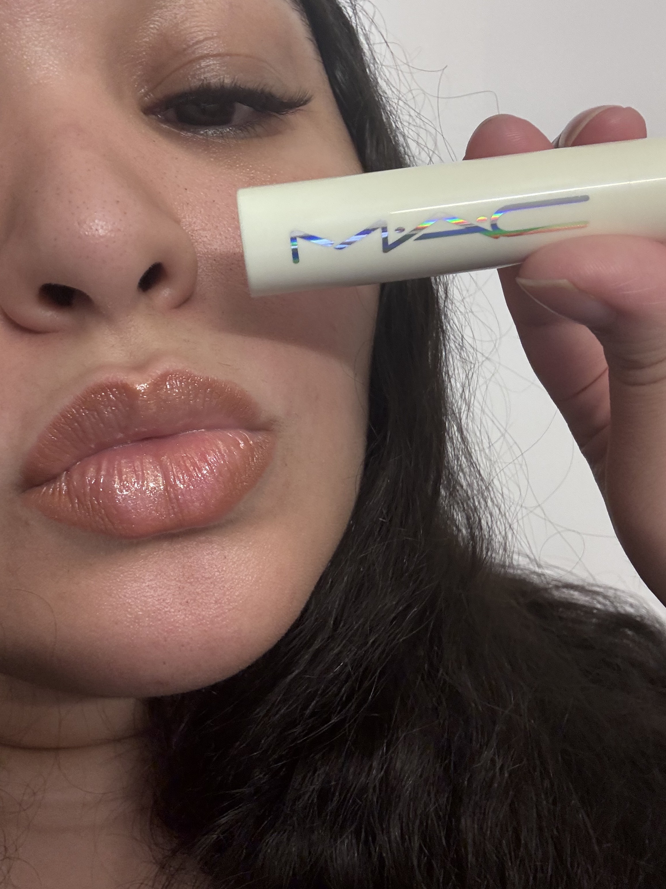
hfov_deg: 46.8
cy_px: 444
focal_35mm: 30
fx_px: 770
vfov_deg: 60.0
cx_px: 333
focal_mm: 2.69
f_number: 1.9
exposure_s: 1/60
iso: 200
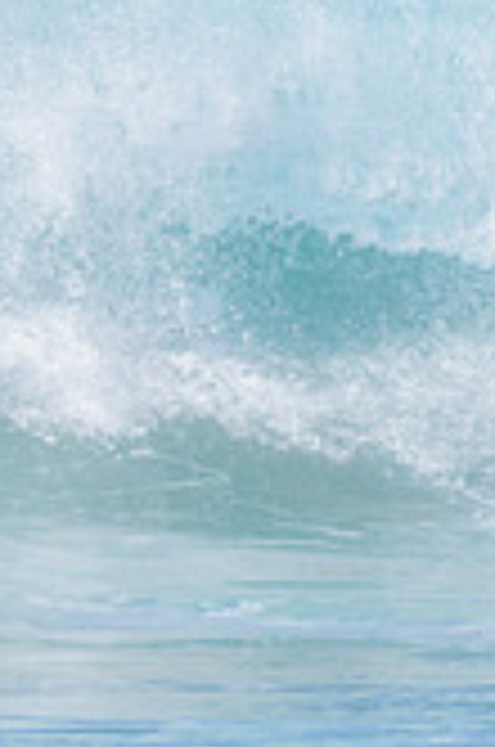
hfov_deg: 0.5
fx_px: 54384
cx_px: -554
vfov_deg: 0.8
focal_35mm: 2626
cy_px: 173
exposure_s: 1/2000
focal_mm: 500
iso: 320
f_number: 5.6
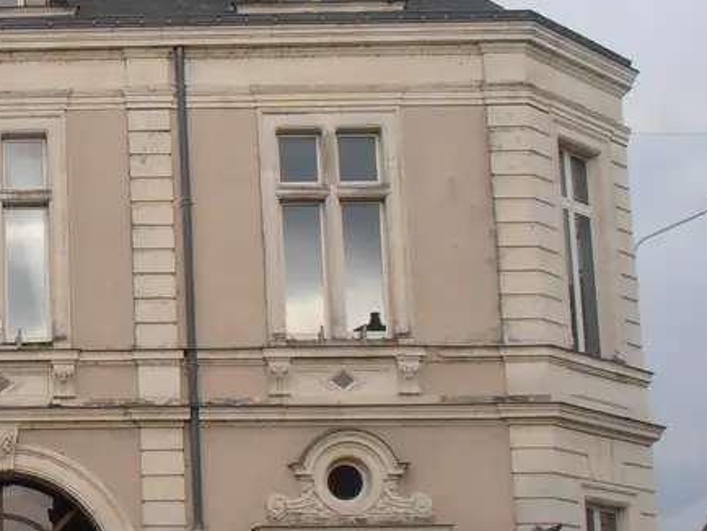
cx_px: -194
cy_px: 378
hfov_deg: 17.0
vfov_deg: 13.6
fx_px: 2227
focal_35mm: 109
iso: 80
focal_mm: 6.61
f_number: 3.9
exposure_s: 1/320
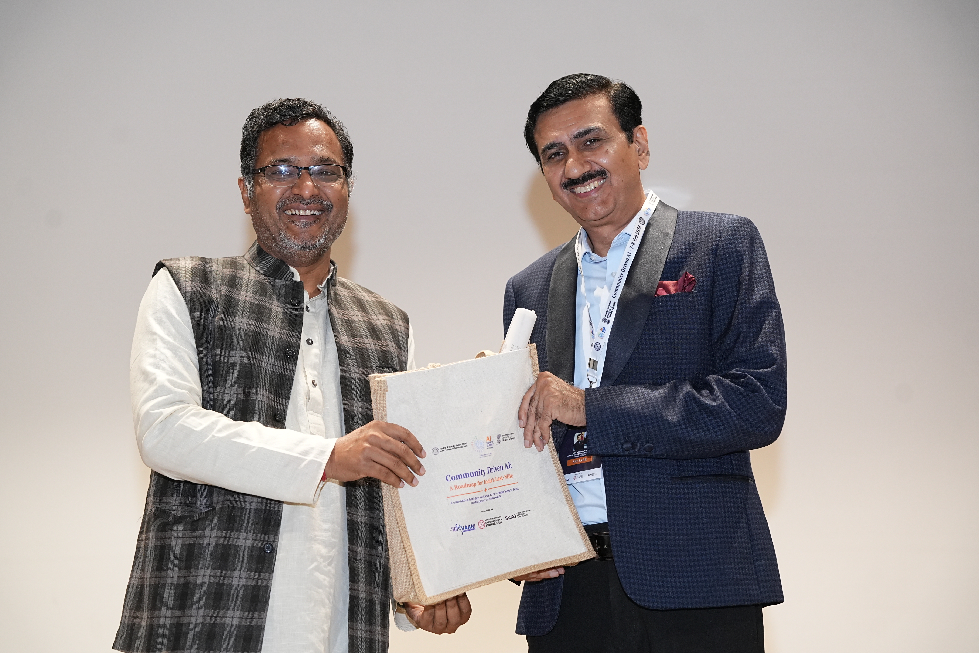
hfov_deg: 30.3
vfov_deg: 20.5
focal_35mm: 66
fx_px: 1806
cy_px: 326
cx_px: 490
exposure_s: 1/160
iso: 2500
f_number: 4.5
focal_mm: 66.4
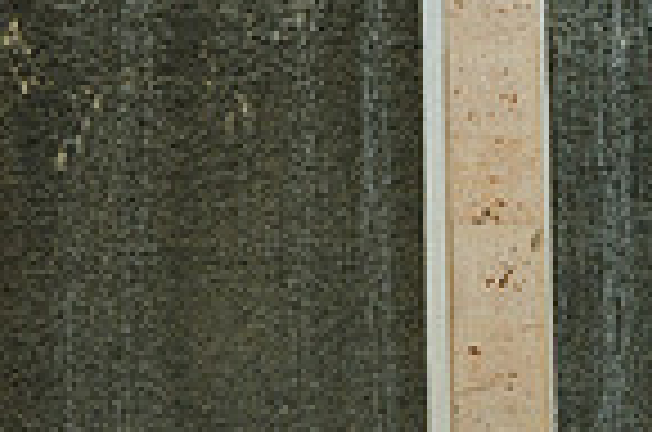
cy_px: 414
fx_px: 1735
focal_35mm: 96
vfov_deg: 14.0
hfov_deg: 21.2
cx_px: 211
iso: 1000
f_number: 3.5
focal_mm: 24
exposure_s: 1/200
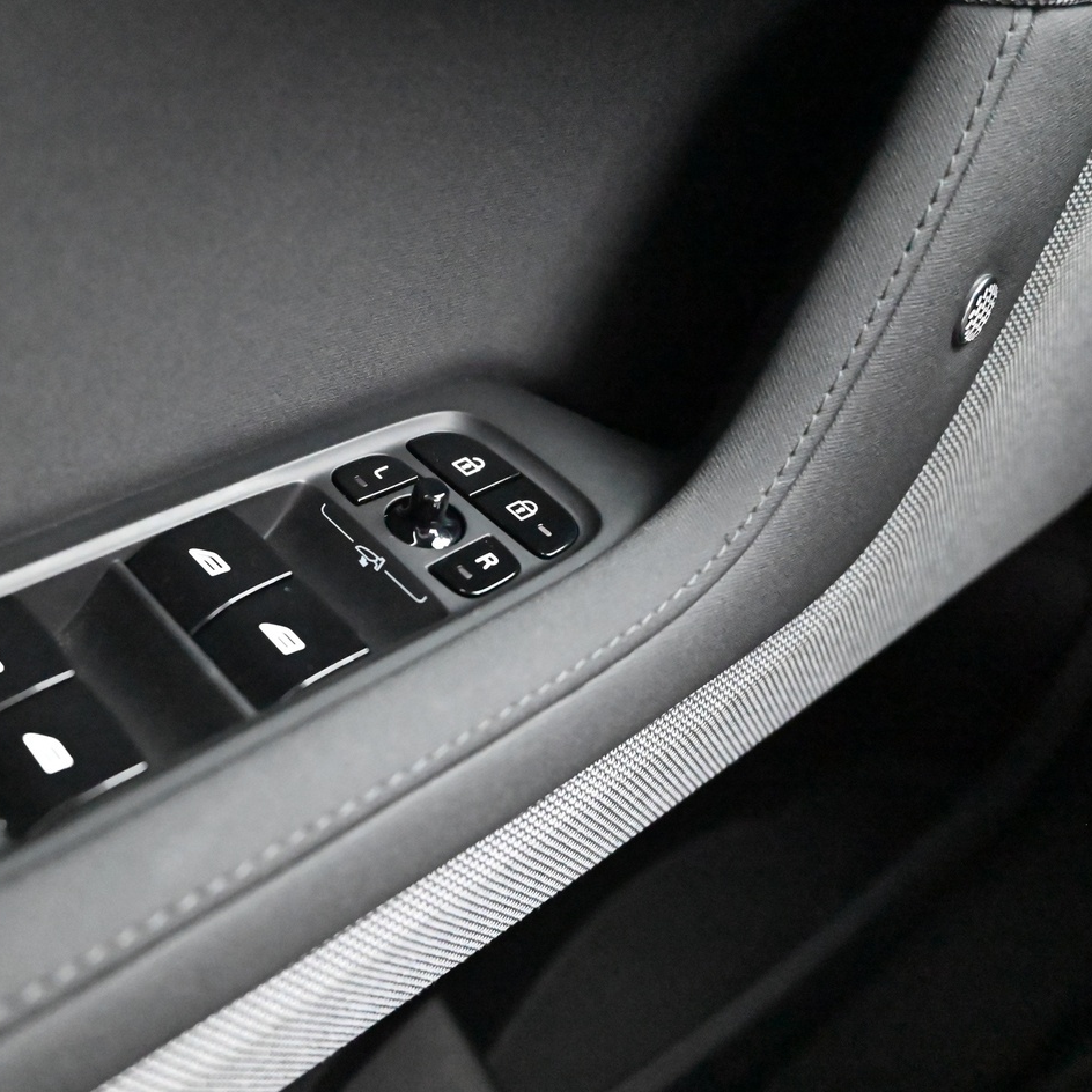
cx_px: 332
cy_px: 514
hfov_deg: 46.2
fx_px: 1249
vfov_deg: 47.2
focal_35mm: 35
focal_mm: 24
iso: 25600
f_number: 4
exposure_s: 1/30
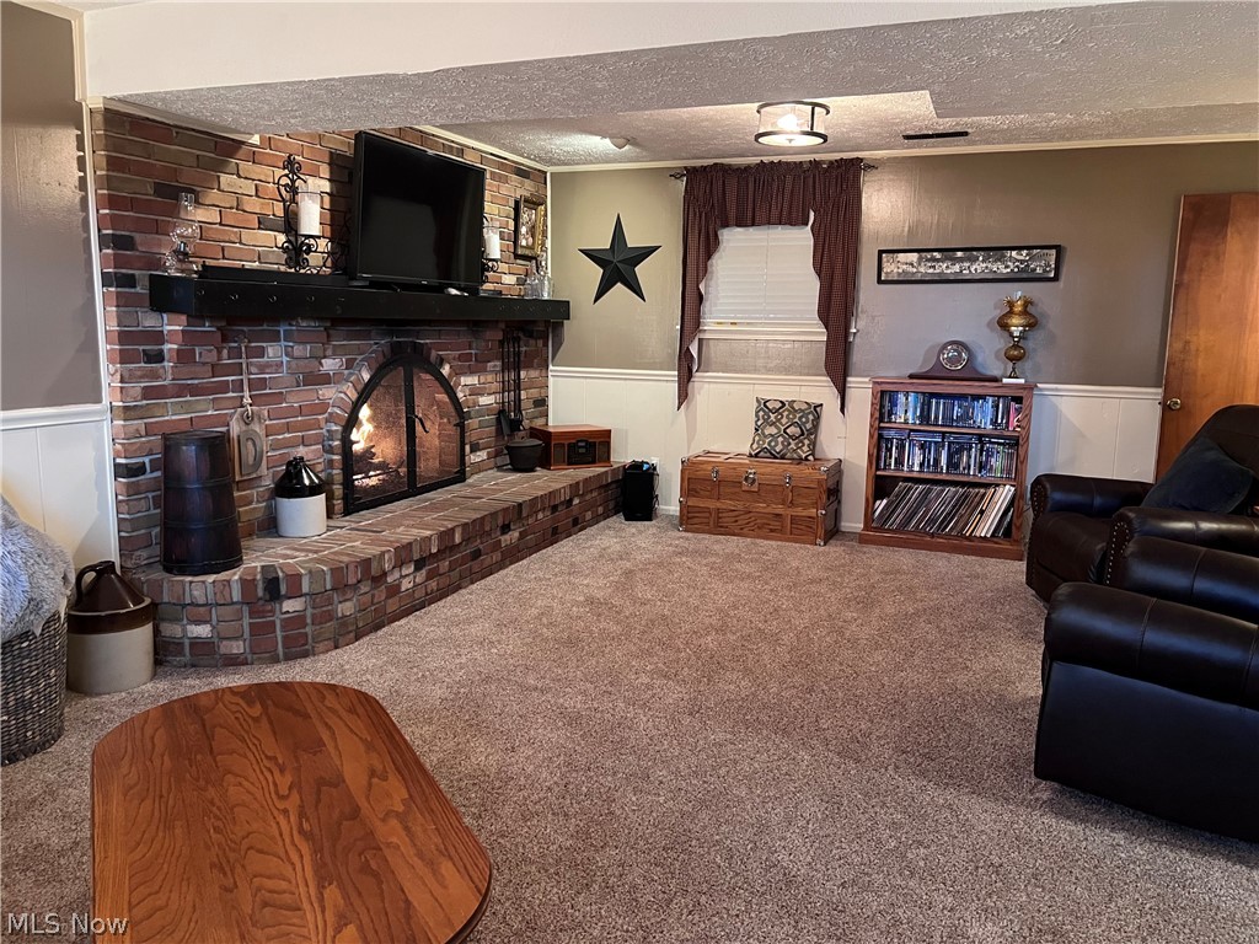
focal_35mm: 26
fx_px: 946
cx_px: 630
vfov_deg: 53.1
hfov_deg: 67.3
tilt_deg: -9.0
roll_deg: +0.7
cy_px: 472
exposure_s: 1/40
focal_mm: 5.7
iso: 500
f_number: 1.5
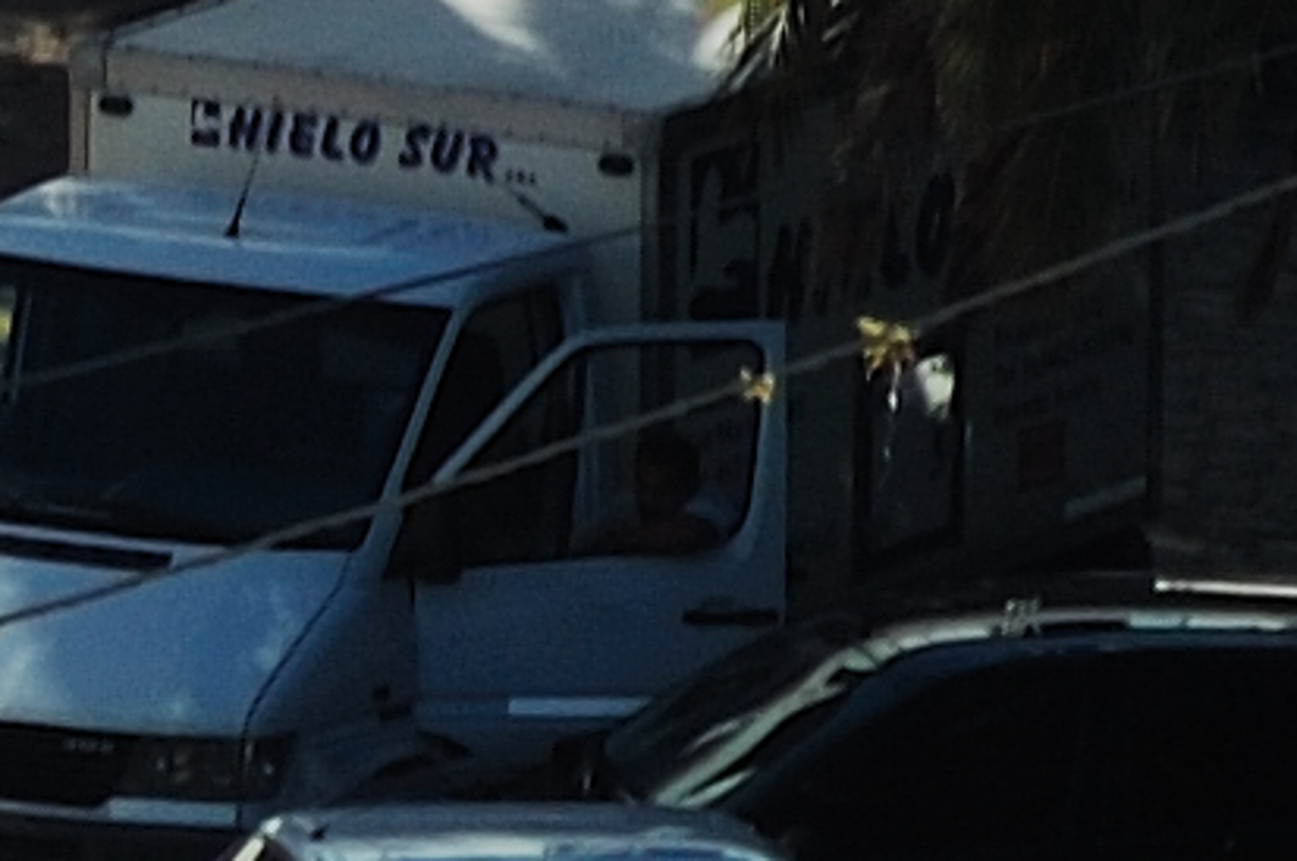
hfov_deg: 0.6
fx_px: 117986
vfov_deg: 0.4
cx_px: -2569
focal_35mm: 3280
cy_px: -1053
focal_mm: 300
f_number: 16
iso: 200
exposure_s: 1/160
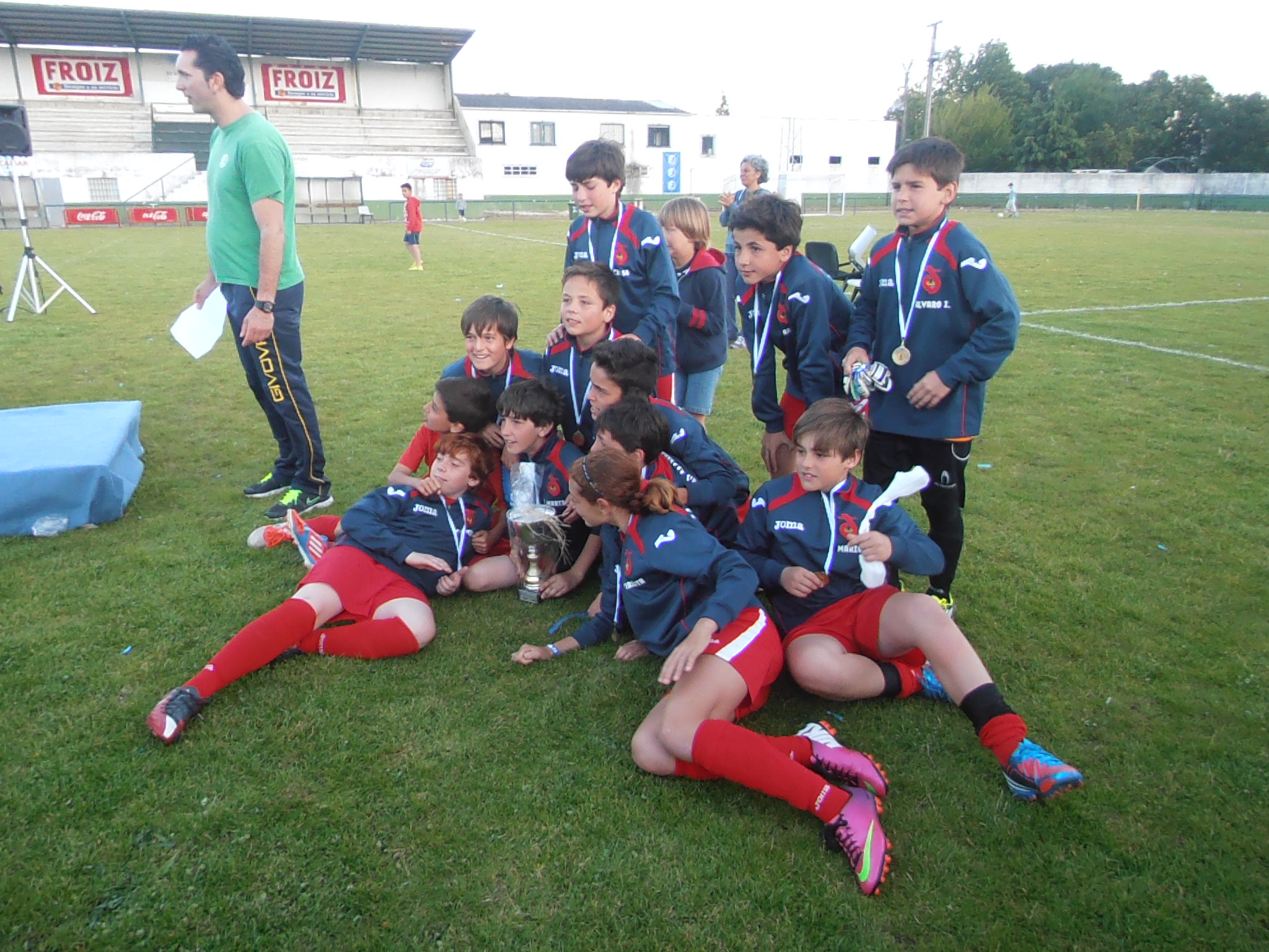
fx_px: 880
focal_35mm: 24
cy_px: 476
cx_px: 634
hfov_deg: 71.6
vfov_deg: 56.8
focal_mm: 4.2
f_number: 3
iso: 250
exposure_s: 1/125
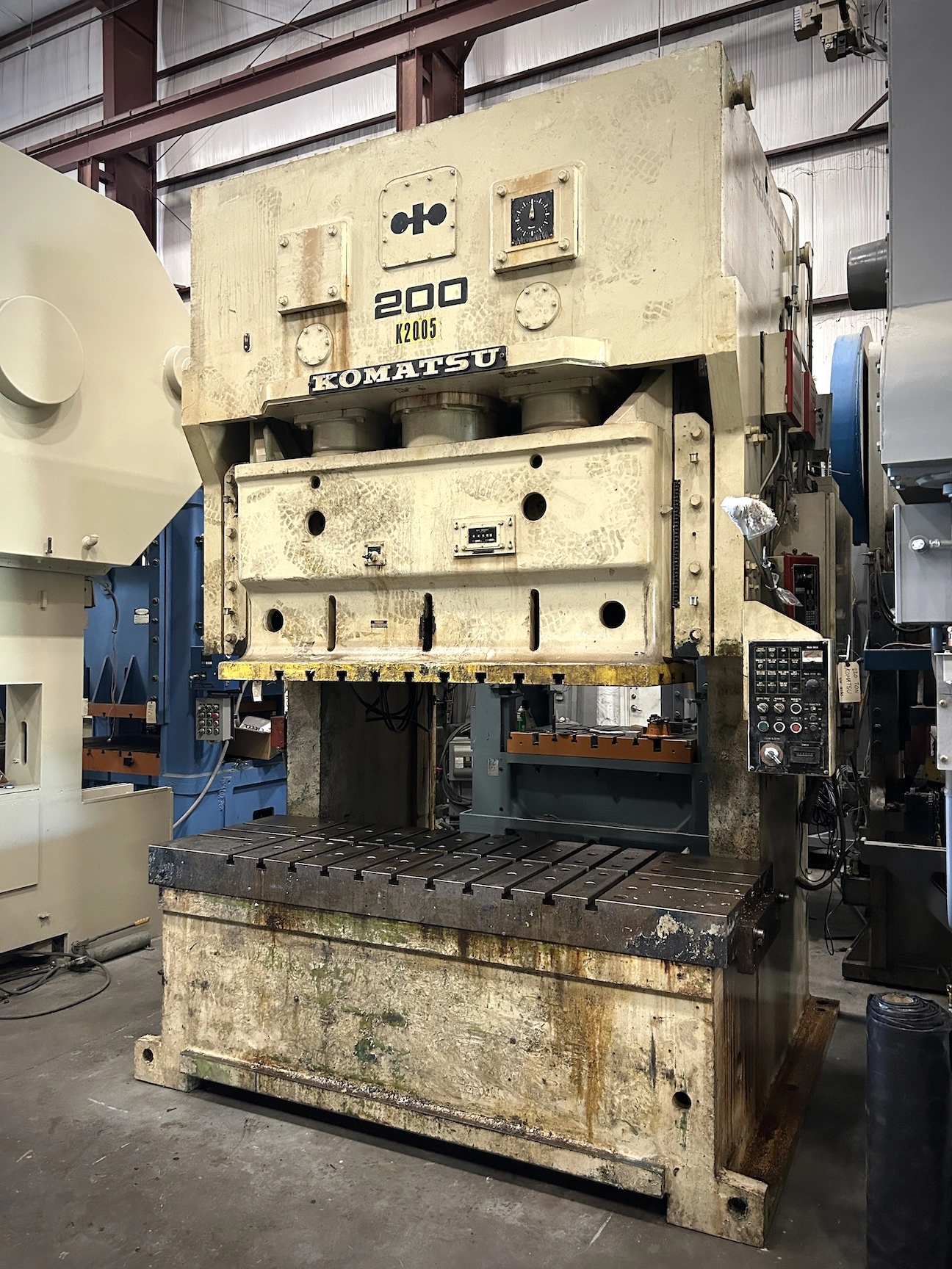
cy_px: 634
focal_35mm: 26
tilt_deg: -0.2
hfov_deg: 53.1
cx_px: 476
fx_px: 953
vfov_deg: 67.3
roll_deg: +0.4
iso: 400
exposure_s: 1/60
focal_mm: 5.7
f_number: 1.5
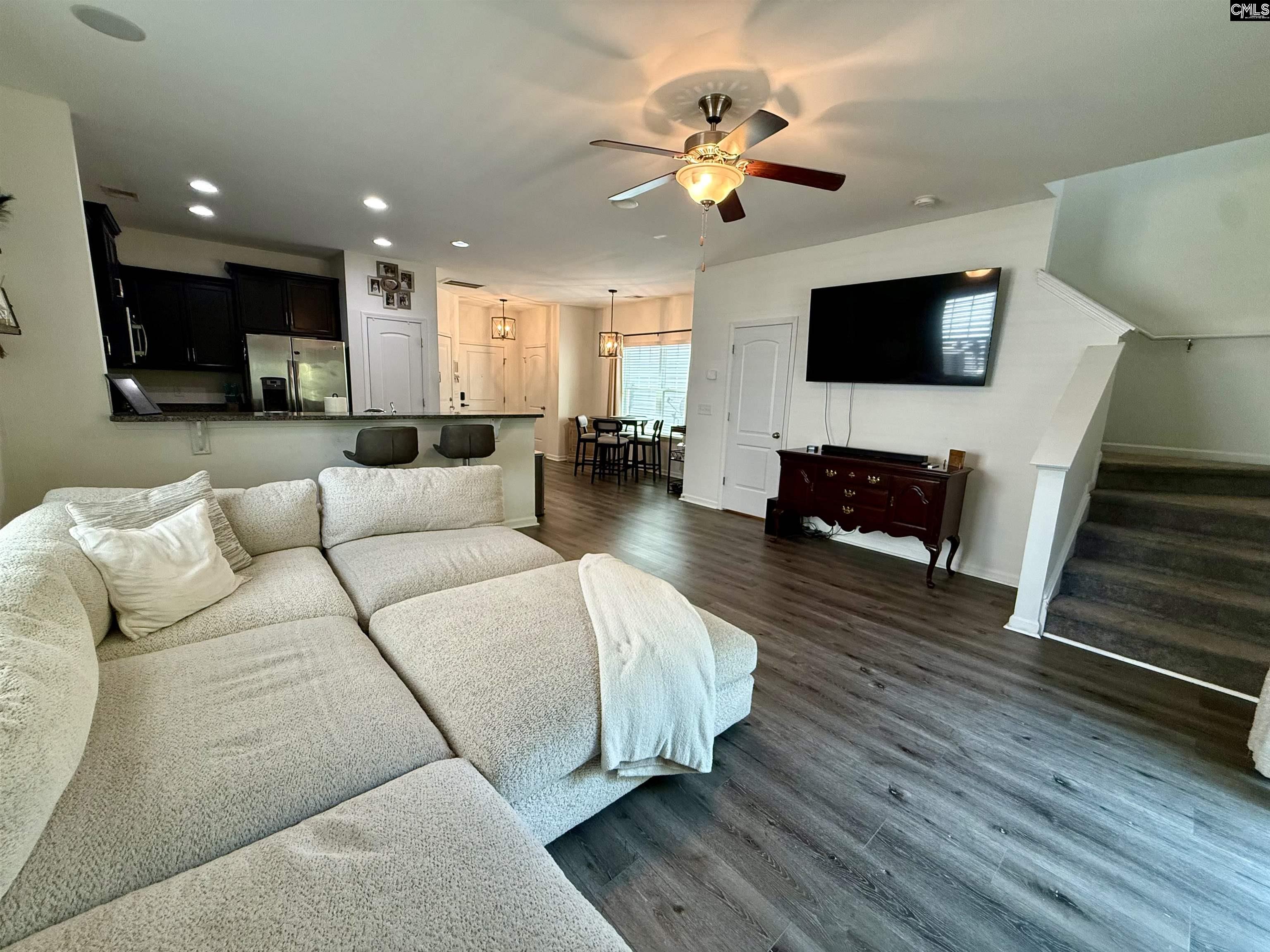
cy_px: 476
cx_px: 635
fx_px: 514
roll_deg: -2.4
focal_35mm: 14
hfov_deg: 102.1
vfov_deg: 85.7
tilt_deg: -10.2
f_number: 2.2
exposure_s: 1/120
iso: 320
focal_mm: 2.22
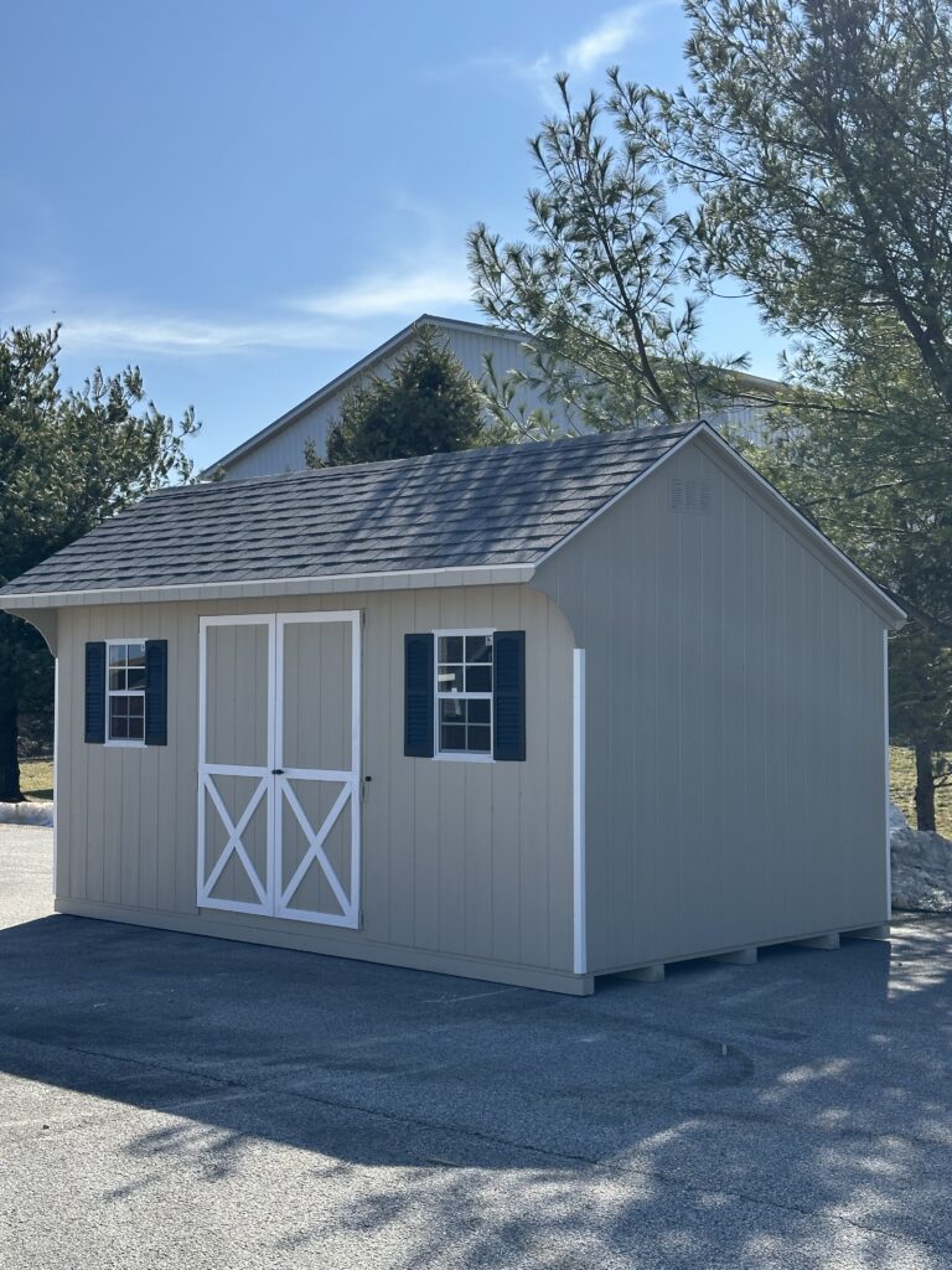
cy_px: 635
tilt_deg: +3.2
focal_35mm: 48
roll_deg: +1.7
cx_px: 476
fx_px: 1760
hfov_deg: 30.3
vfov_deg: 39.7
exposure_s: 1/4367
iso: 64
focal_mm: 6.86
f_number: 1.78
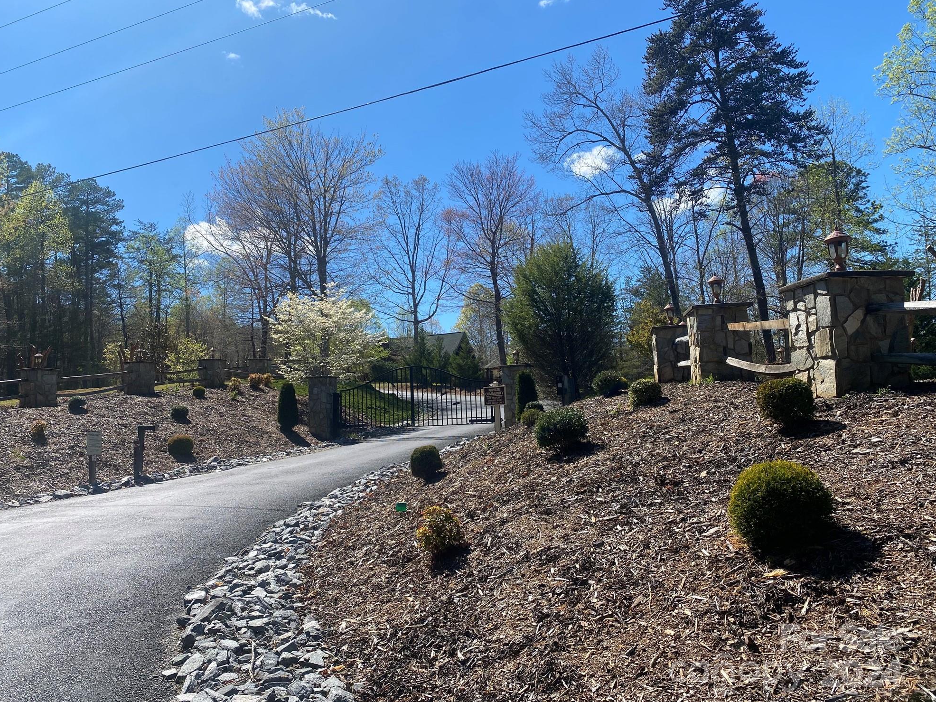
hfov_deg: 65.3
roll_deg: +2.4
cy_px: 348
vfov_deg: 51.4
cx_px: 451
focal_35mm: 27
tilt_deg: +6.3
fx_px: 730
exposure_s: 1/2513
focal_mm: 4.25
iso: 32
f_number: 1.8
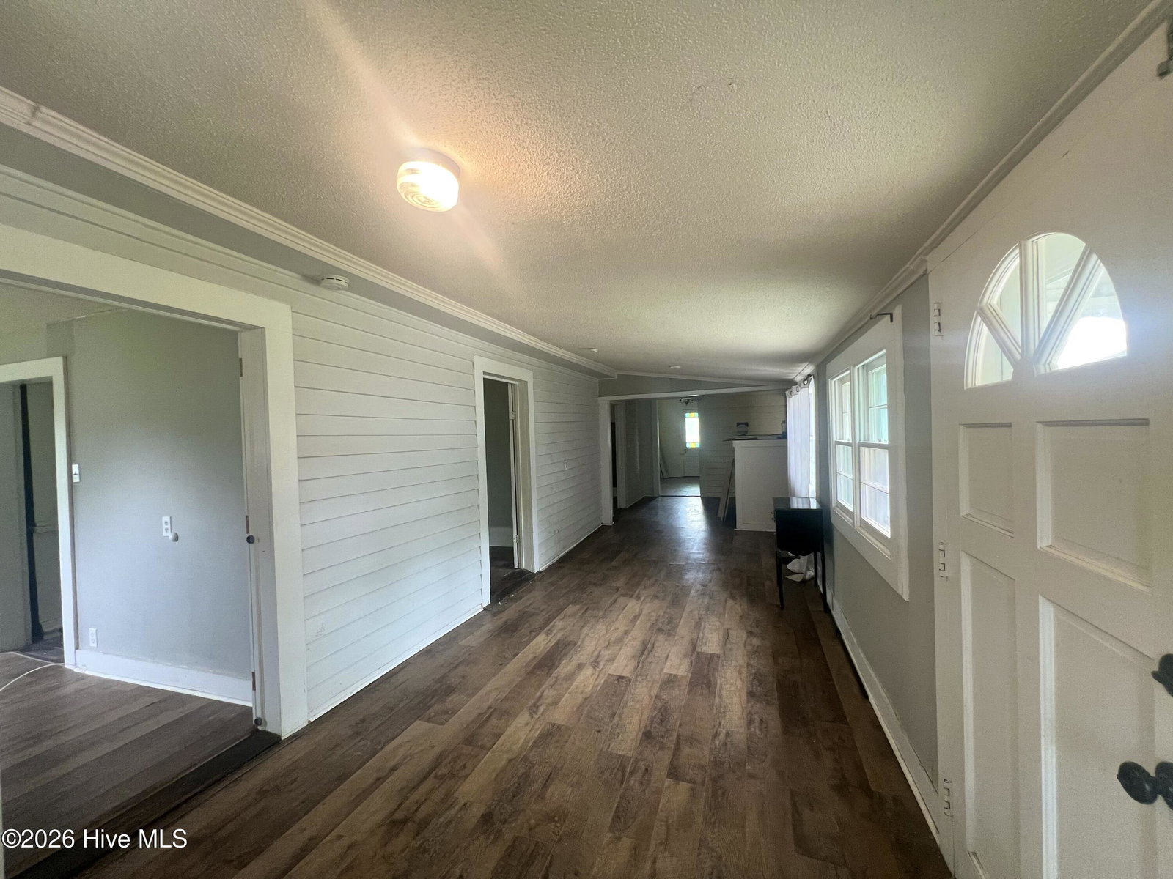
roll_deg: +1.4
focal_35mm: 13
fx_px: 441
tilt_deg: -0.5
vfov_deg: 89.9
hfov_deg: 106.2
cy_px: 440
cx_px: 586
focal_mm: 1.57
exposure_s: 1/60
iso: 200
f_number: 1.8
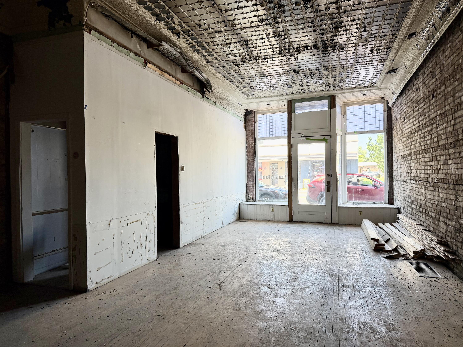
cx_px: 232
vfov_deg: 56.8
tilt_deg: +0.1
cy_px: 174
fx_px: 321
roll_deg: +0.3
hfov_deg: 71.6
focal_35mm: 24
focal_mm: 6.76
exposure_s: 1/182
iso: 100
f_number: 1.78
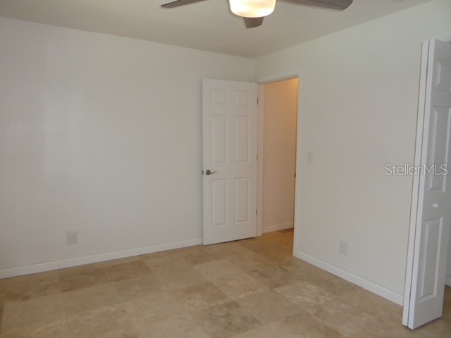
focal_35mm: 25
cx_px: 226
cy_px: 169
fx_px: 326
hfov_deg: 69.4
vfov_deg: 54.9
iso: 250
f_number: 3.3
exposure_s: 1/60
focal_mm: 4.3
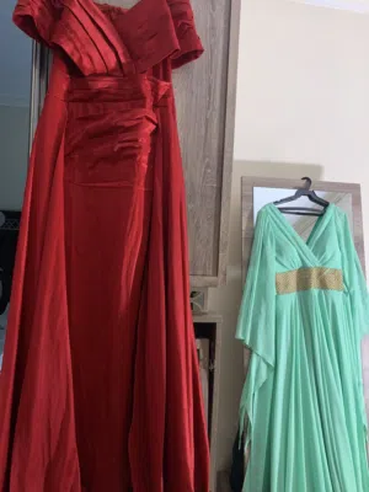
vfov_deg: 67.3
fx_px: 370
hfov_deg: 53.1
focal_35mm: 26
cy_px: 246
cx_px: 184
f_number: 1.8
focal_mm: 4.25
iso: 400
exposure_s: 1/39
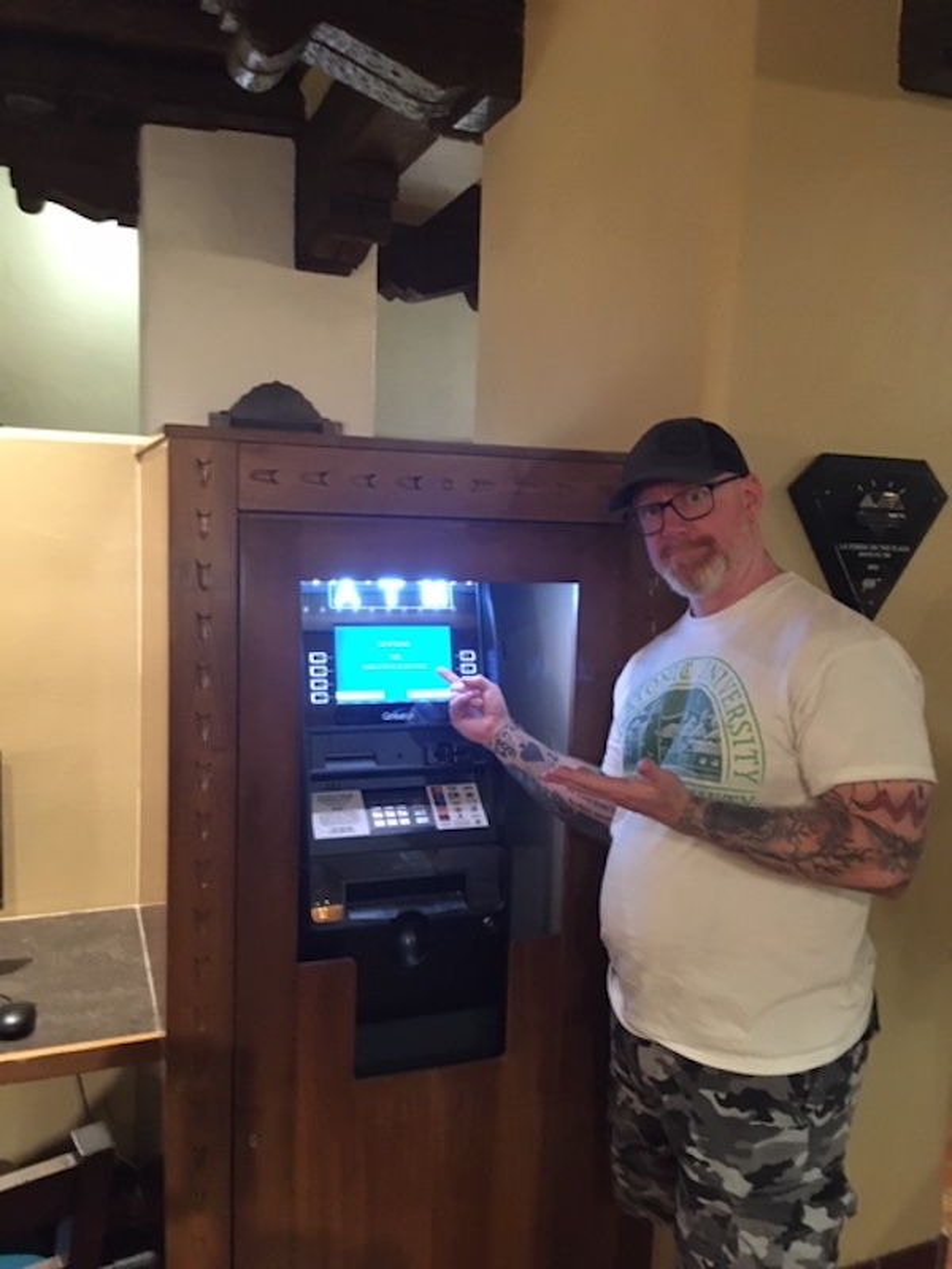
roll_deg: -3.1
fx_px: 1063
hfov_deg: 48.2
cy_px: 634
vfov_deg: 61.7
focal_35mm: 29
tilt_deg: -7.4
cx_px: 476
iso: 320
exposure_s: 1/15
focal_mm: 4.15
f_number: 2.2
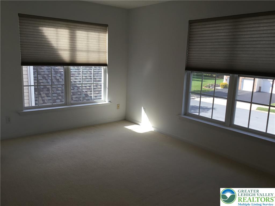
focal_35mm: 31
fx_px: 246
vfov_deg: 45.4
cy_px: 103
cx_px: 138
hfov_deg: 58.4
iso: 25
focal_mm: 3.3
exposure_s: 1/213
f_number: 2.4
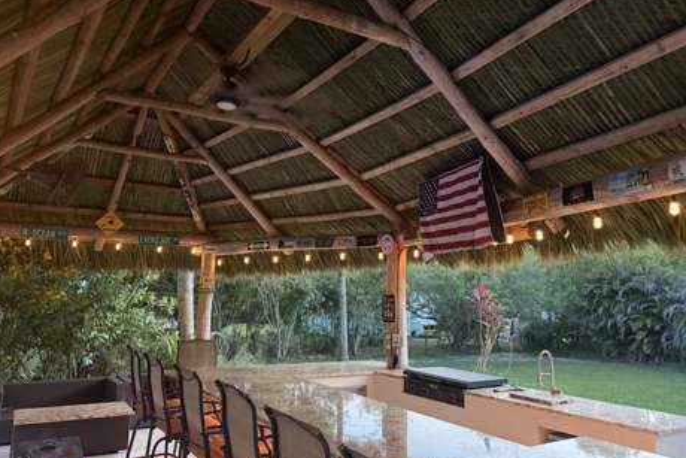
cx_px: 330
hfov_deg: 69.3
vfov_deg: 49.5
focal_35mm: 26
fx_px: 496
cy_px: 211
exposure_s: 1/25
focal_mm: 6.76
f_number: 1.78
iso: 800
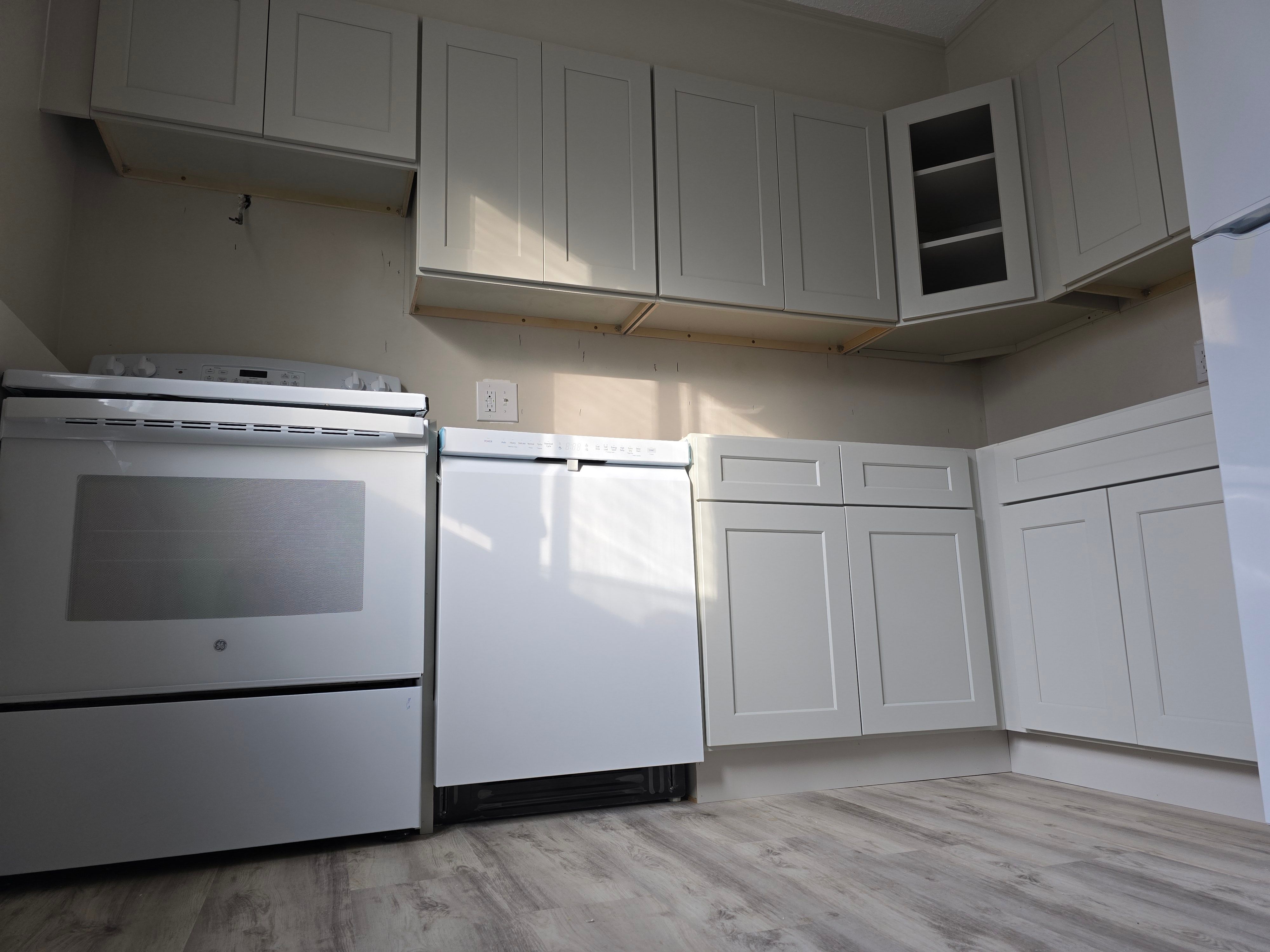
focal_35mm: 23
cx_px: 635
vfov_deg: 58.9
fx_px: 844
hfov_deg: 73.9
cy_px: 476
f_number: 1.7
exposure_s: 1/120
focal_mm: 6.3
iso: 64
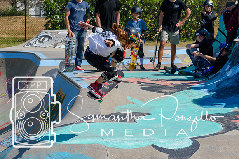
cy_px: 80
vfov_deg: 10.8
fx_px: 847
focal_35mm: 128
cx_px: 120
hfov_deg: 16.1
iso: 200
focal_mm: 85
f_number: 8
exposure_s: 1/1000
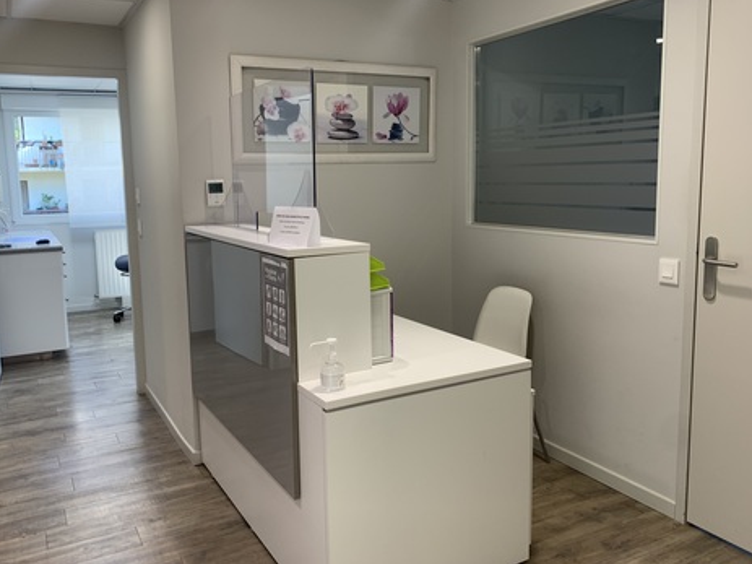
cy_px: 258
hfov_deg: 61.5
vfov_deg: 48.2
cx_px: 339
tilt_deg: -7.5
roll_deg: +1.7
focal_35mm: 29
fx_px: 630
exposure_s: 1/100
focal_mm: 4.25
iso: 64
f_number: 1.8
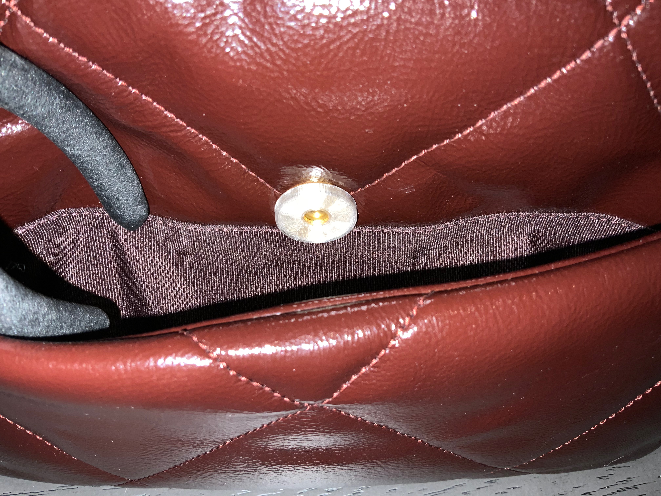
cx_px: 330
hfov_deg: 61.7
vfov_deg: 48.2
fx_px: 554
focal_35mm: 29
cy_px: 248
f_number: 1.8
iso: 16
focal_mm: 3
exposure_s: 1/31
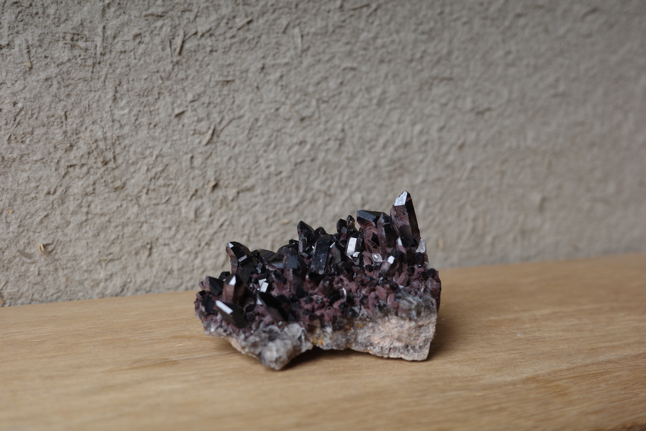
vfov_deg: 33.4
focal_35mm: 40
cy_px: 216
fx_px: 718
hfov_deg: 48.5
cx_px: 323
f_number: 2.8
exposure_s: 1/125
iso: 200
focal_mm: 26
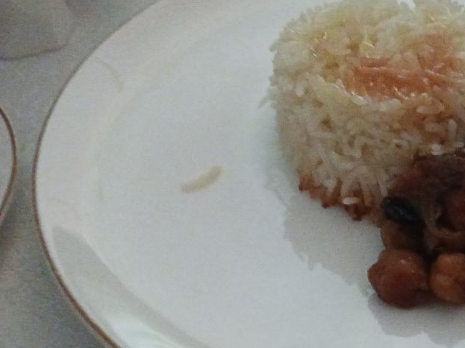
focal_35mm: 52
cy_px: 212
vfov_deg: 28.0
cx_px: 431
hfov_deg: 34.5
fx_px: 698
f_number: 1.8
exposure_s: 1/16.7
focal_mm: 4
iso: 5000
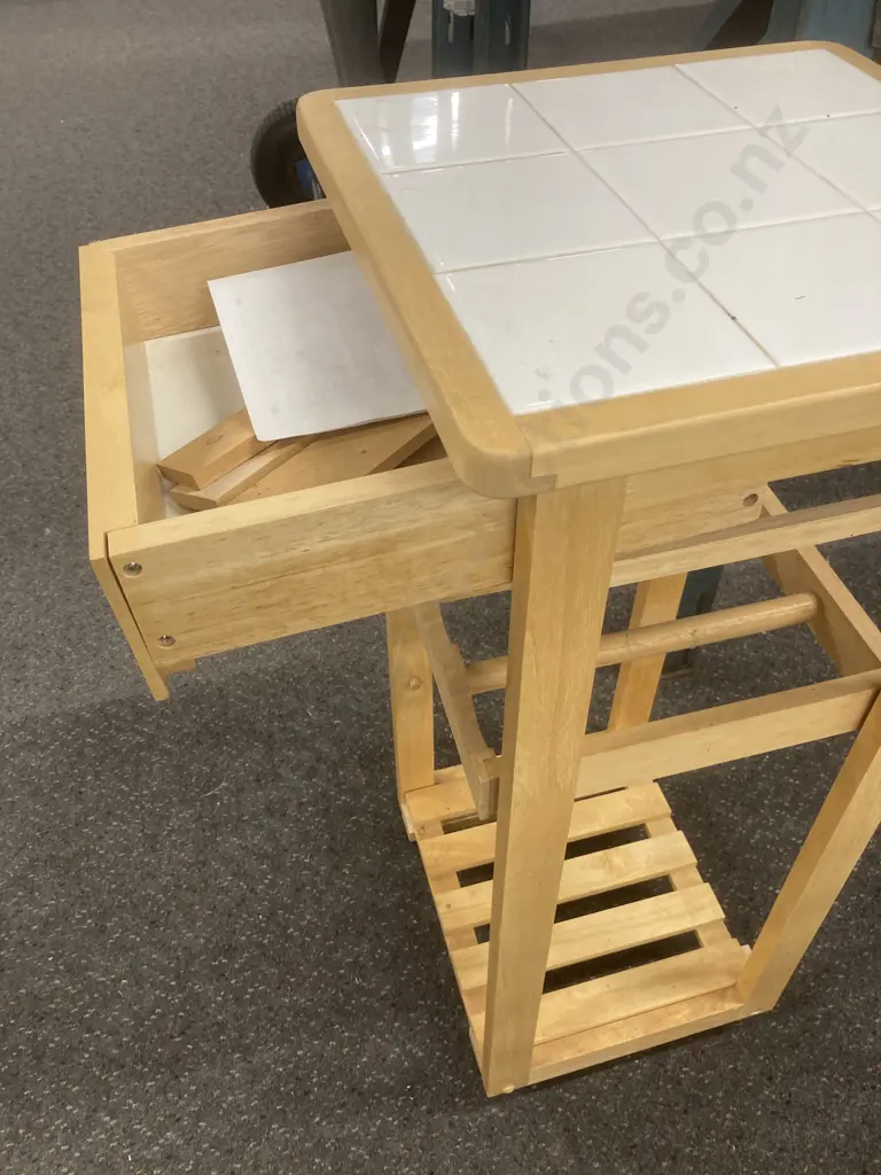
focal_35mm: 28
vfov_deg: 63.4
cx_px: 440
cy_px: 588
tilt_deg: -45.6
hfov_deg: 49.7
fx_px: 950
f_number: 1.8
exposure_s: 1/50
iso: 80
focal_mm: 3.99
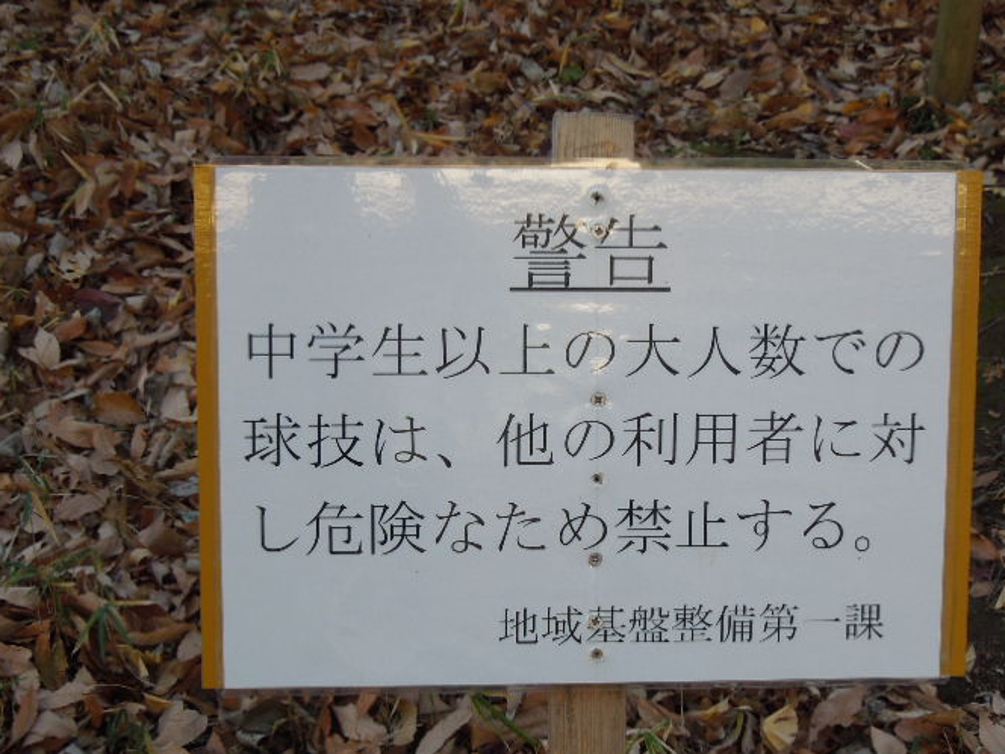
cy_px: 484
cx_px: 589
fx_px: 2148
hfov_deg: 26.3
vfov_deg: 19.9
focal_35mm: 74
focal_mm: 8.7
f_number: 4
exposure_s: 1/100
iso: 100
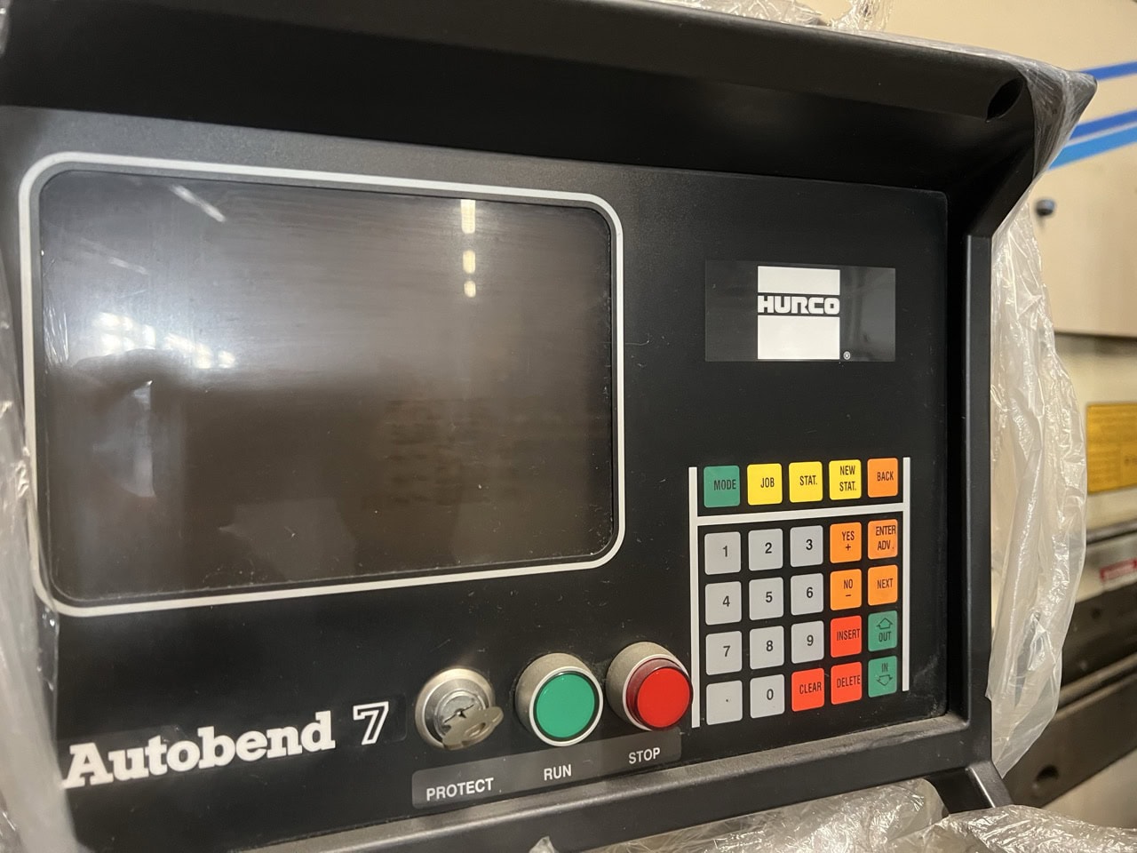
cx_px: 568
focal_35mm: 26
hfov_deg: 67.3
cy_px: 426
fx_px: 854
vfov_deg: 53.1
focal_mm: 5.7
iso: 500
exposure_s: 1/40
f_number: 1.5
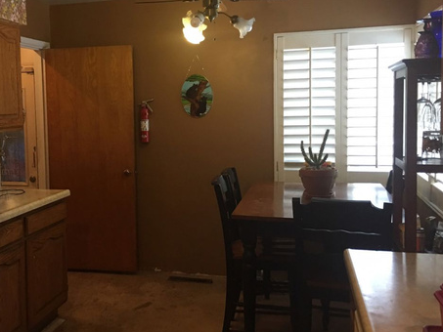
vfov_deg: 35.0
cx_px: 147
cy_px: 135
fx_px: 525
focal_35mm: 41
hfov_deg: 45.1
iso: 64
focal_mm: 4.15
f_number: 2.2
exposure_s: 1/15
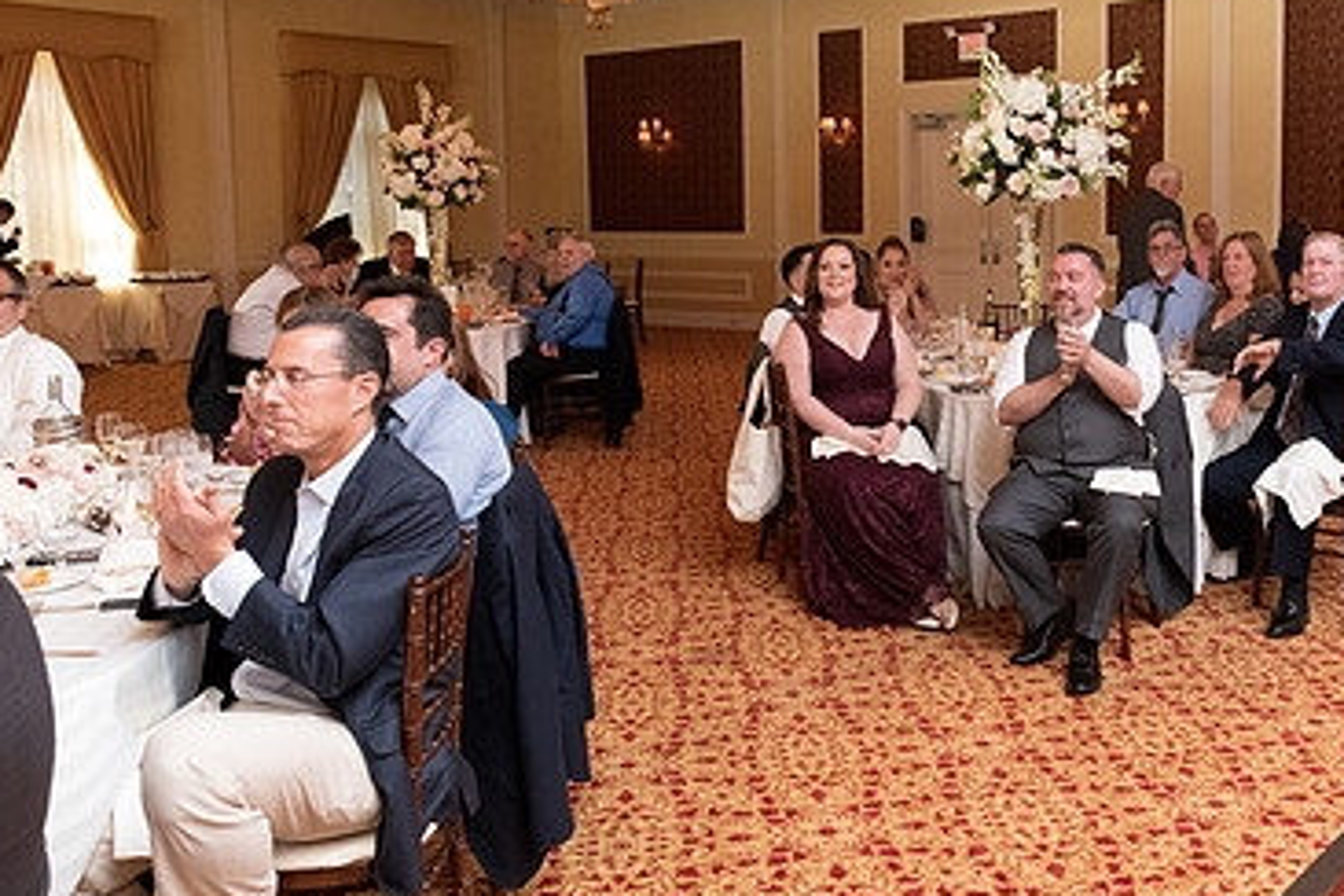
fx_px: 1419
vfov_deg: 34.9
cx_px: 885
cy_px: 332
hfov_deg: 49.9
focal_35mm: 38
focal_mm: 24
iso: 6400
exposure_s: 1/125
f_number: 5
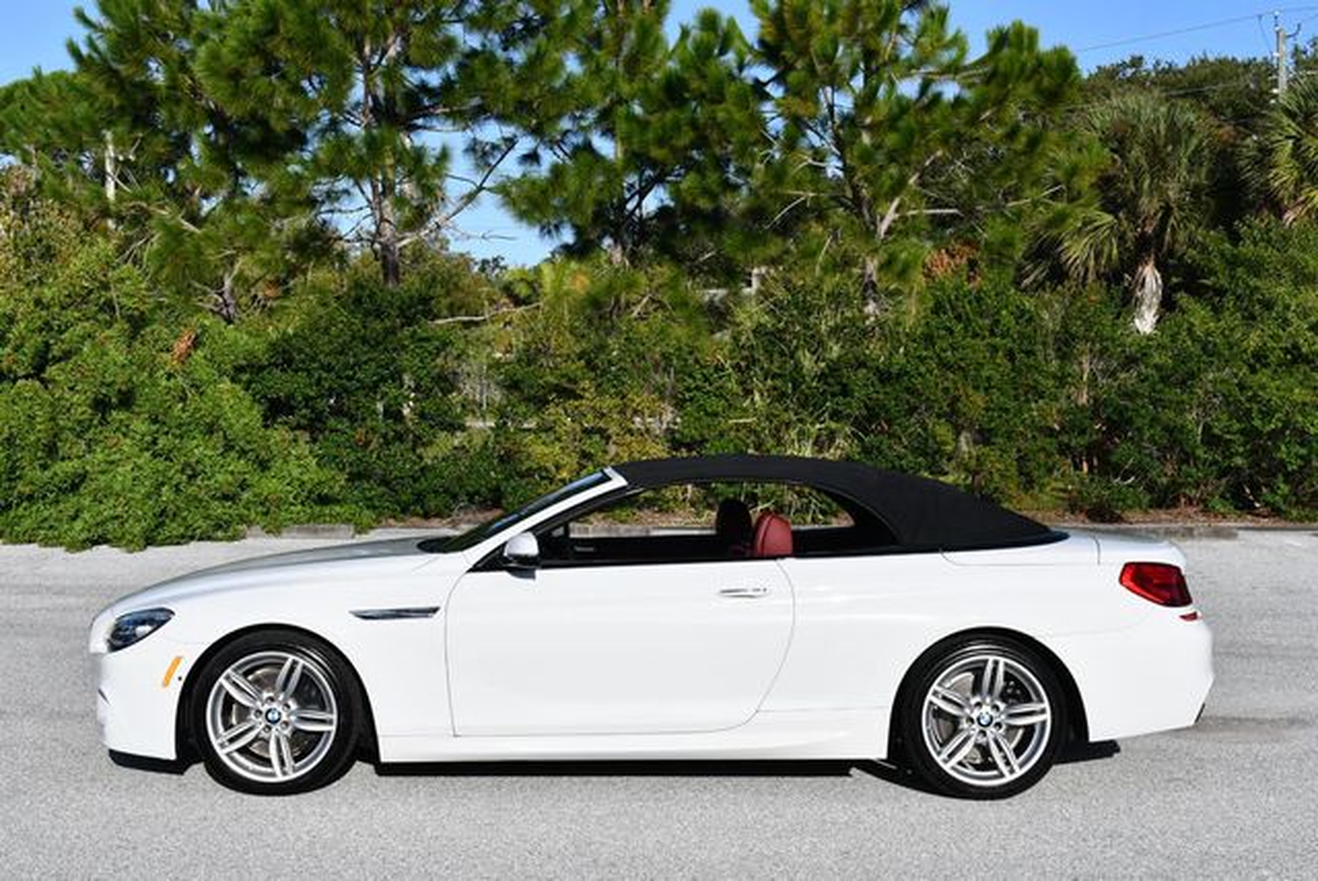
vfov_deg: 26.0
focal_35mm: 52
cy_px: 440
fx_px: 1905
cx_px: 659
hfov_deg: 38.2
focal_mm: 26
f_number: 8
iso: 100
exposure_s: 1/320
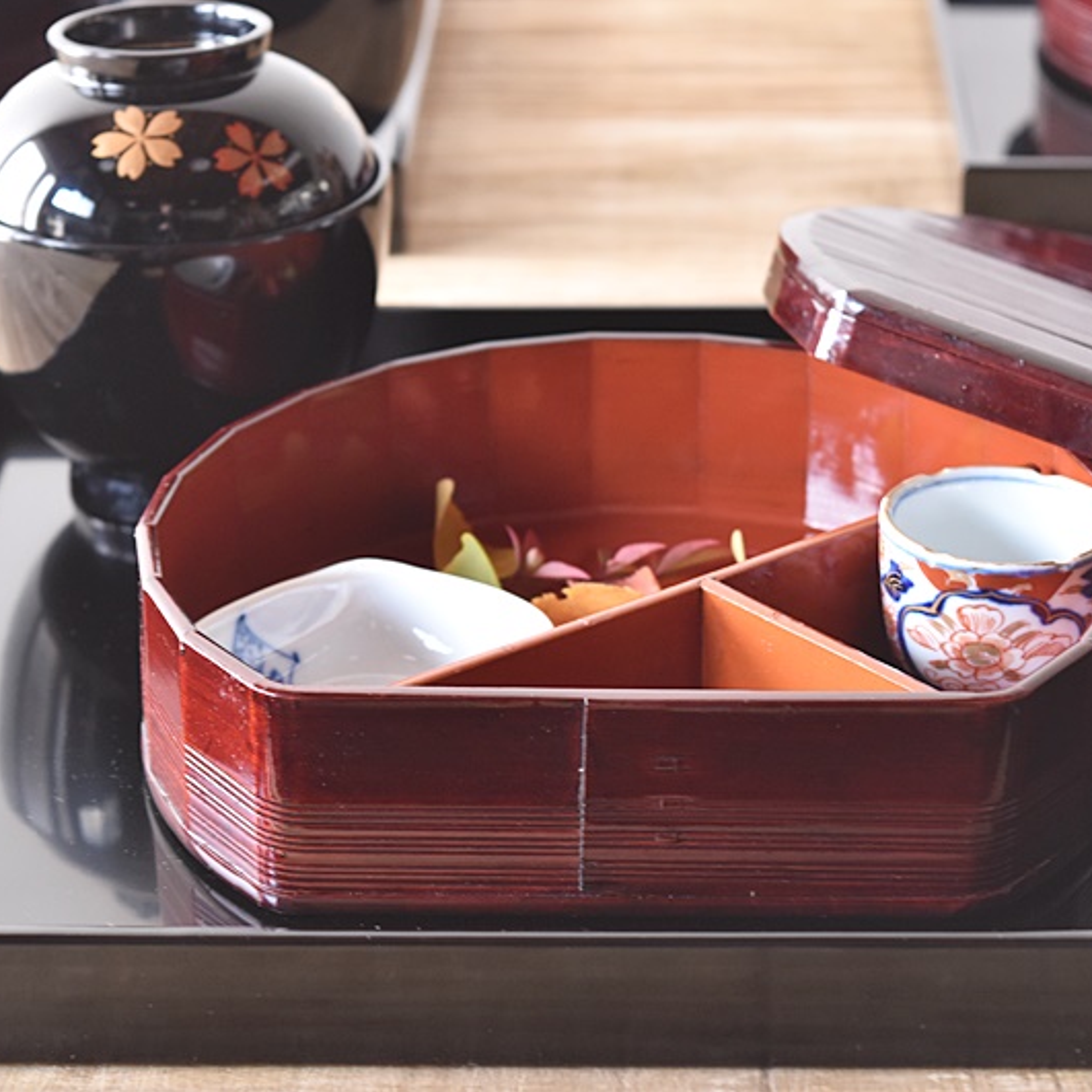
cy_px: 546
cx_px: 498
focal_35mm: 106
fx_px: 3770
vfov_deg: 16.5
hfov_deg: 16.5
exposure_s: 1/2.5
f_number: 5.6
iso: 800
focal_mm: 55
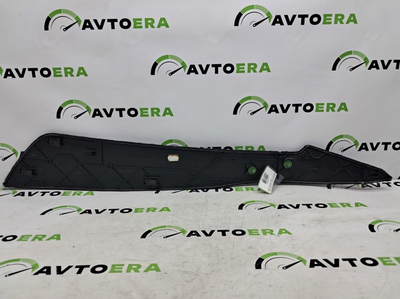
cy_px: 150
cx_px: 200
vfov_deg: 51.3
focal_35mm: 27
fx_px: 312
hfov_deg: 65.4
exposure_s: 1/100
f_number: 1.8
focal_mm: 4
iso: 50
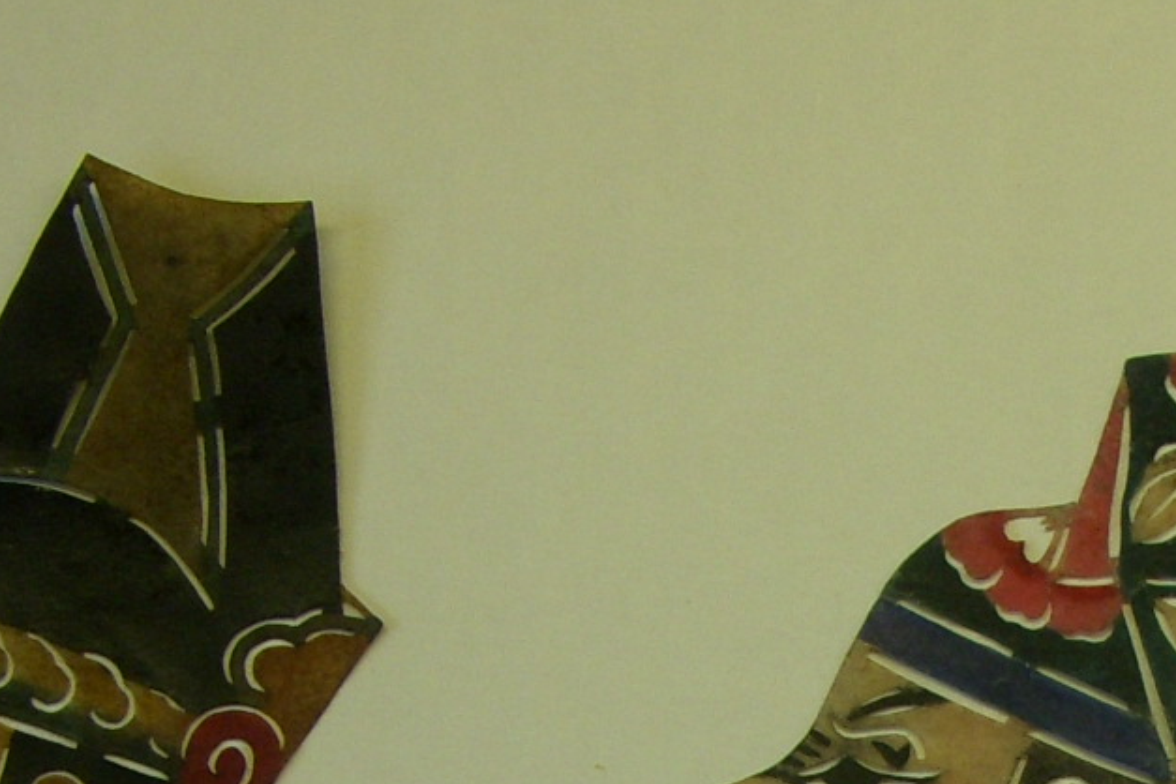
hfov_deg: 15.5
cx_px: 1255
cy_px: 1255
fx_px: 4214
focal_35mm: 129
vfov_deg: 10.2
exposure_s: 1/200
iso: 100
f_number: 3.3
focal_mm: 6.3
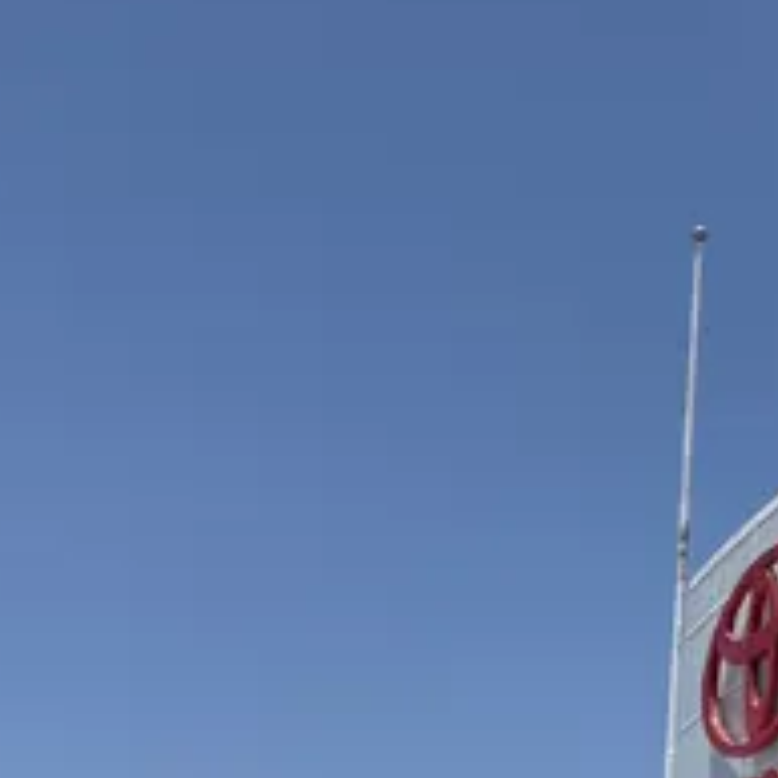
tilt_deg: +9.7
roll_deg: -2.8
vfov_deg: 20.6
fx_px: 1958
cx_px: 895
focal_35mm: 77
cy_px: 998
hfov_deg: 21.1
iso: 80
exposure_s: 1/6173
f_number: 1.78
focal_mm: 6.76
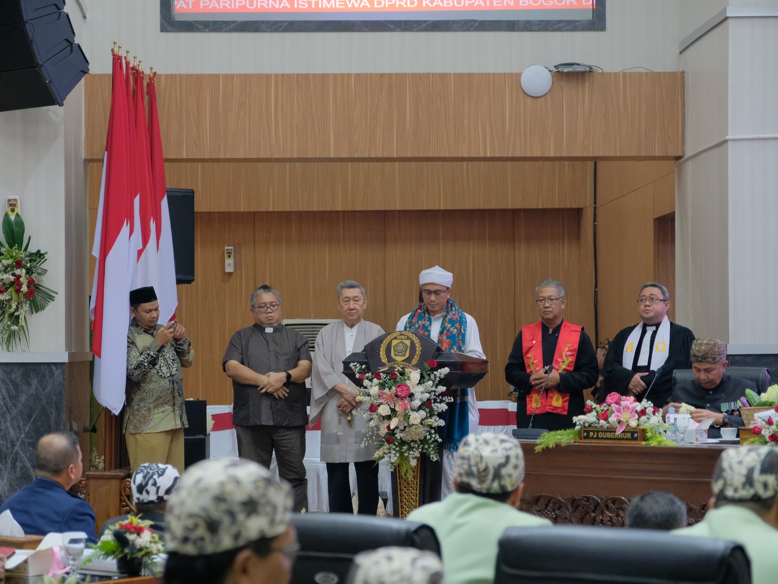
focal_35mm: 90
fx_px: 2023
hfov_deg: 21.8
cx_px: 379
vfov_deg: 16.4
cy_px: 292
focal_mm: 55
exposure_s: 1/80
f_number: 2.8
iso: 4000
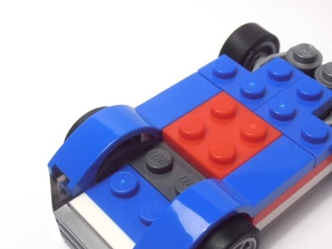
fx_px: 623
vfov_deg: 22.6
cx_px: 219
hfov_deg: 29.6
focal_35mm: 65
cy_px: 149
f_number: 3.9
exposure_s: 1/80
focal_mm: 6.61
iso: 80
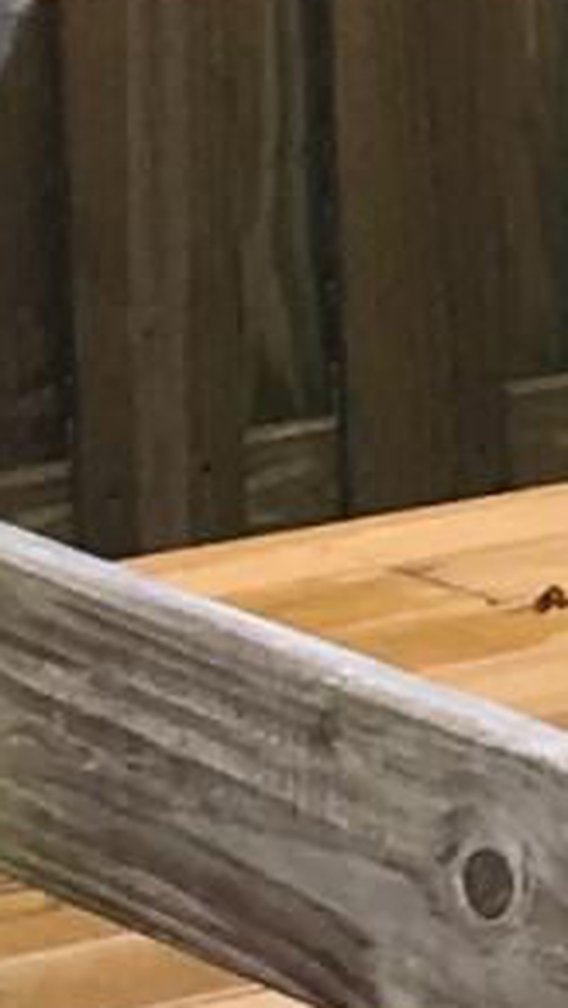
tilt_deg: -8.4
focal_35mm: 324
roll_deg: +0.2
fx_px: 8668
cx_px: 2730
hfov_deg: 3.5
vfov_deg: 6.6
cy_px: -255
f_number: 2.2
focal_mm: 4.15
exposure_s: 1/151
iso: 25
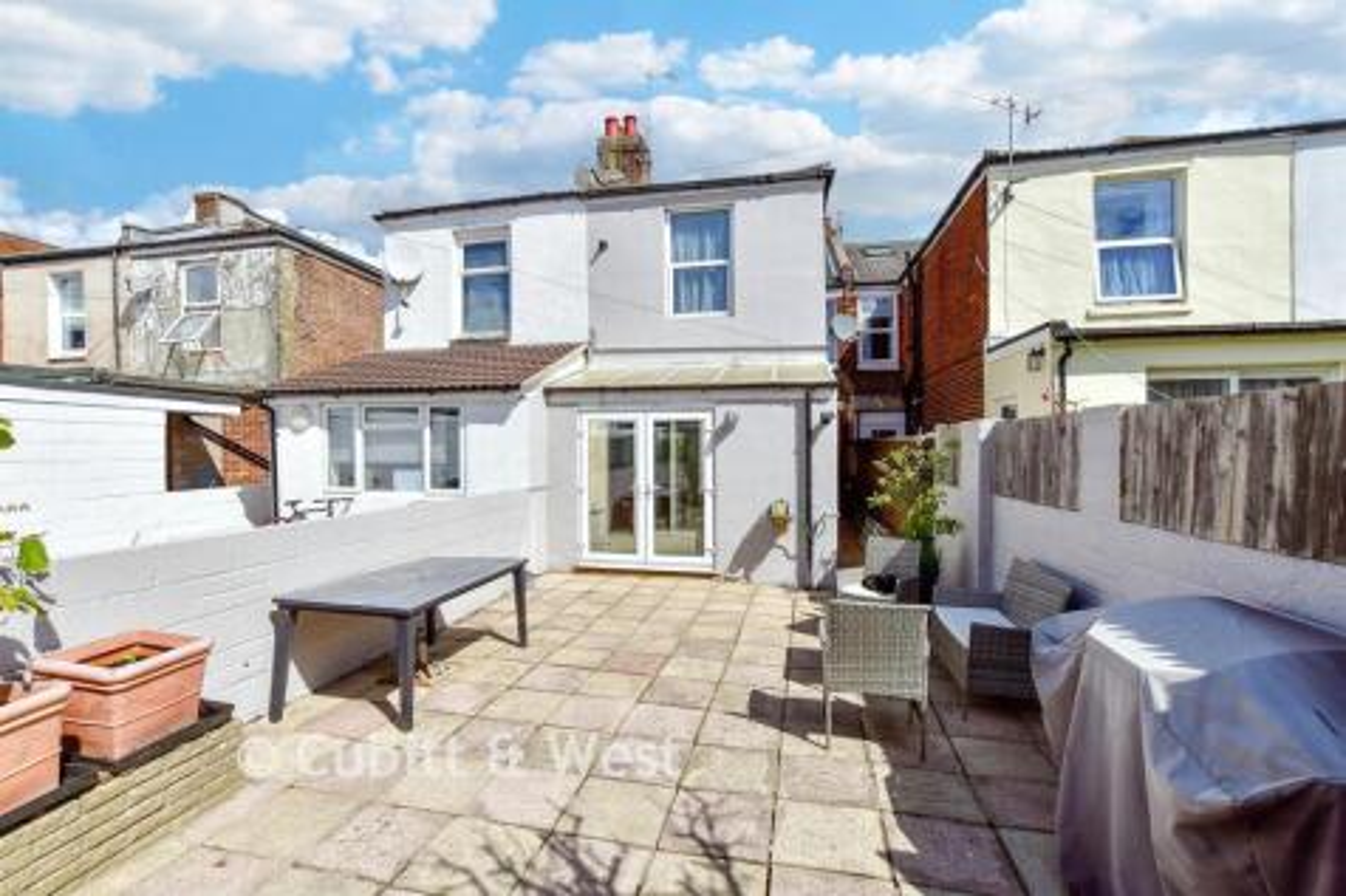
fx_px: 561
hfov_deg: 100.4
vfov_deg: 77.3
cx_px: 673
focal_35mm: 15
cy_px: 448
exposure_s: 1/1000
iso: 250
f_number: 8
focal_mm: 10
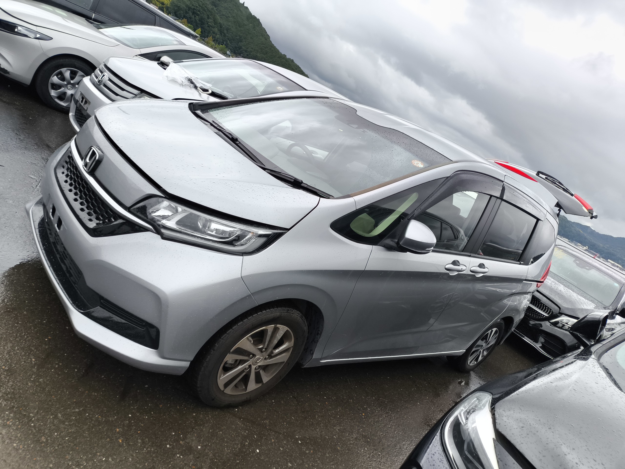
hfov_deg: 69.4
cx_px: 312
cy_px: 234
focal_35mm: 25
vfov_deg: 54.9
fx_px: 451
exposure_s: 1/132
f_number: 1.7
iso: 50
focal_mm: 4.71
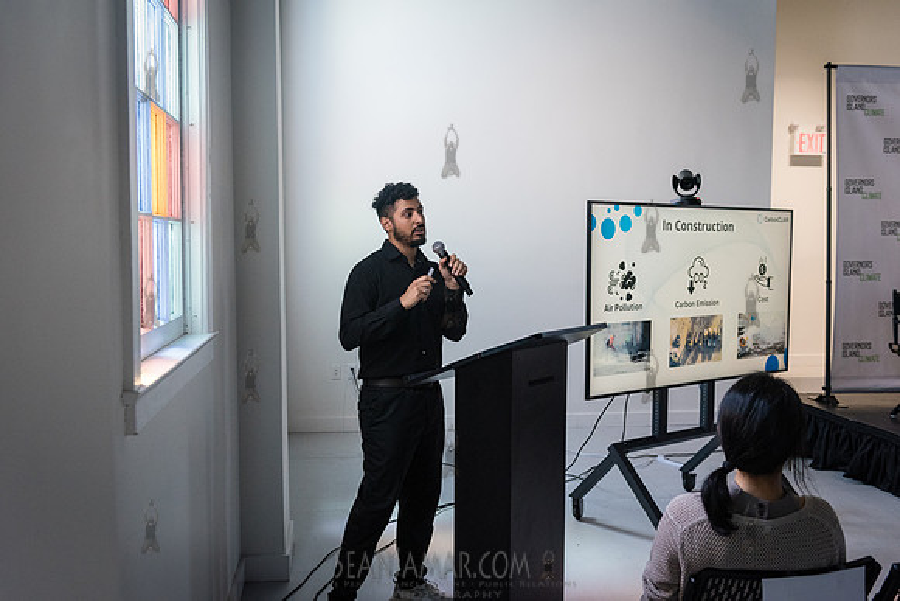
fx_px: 875
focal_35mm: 35
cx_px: 450
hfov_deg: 54.4
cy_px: 300
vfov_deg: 37.9
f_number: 4
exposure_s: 1/500
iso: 4000
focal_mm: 35
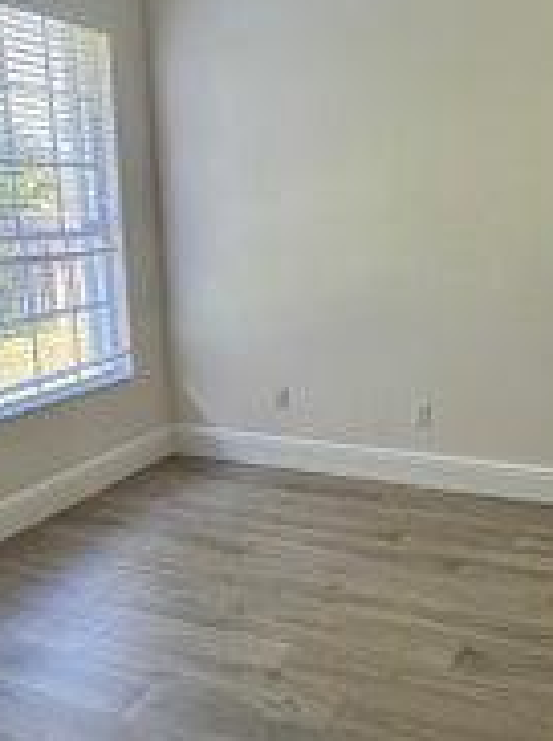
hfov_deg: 38.6
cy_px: 354
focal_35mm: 37
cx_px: 297
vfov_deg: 50.2
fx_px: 790
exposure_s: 1/99
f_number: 2.2
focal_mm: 2.22
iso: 125
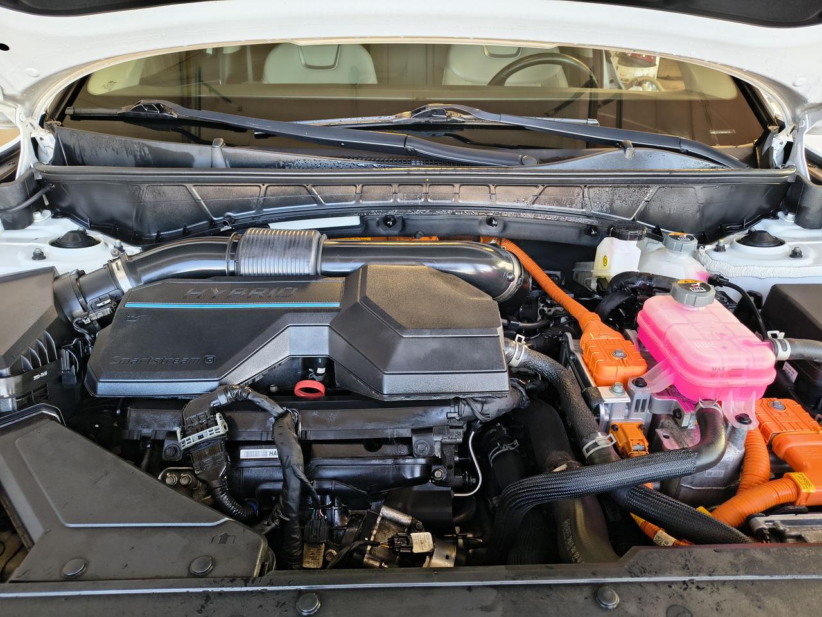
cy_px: 308
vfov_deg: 56.8
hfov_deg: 71.6
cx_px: 411
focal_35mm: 24
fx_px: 570
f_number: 1.8
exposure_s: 1/120
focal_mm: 5.56
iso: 280
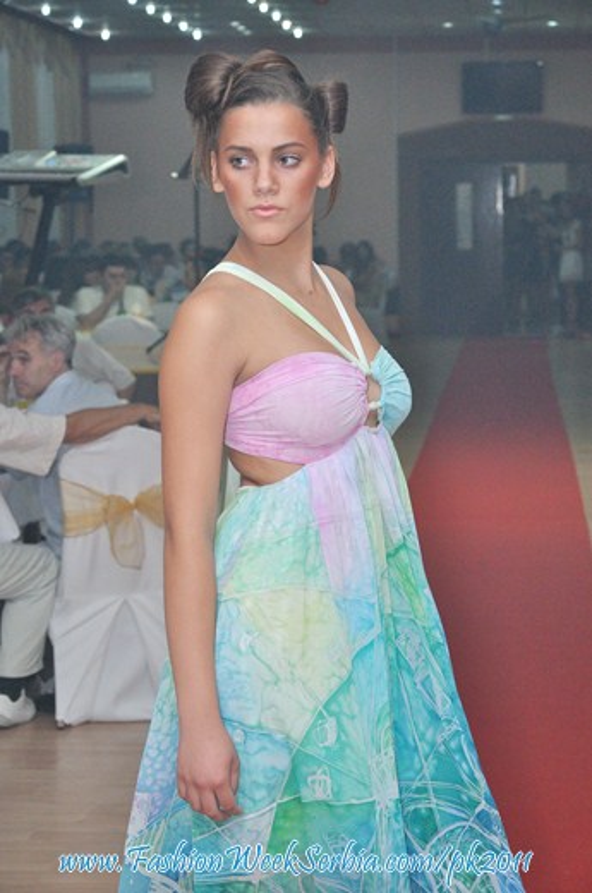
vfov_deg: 20.6
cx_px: 296
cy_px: 446
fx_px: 2450
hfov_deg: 13.8
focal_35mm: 99
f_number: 6.3
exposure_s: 1/100
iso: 1250
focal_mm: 66
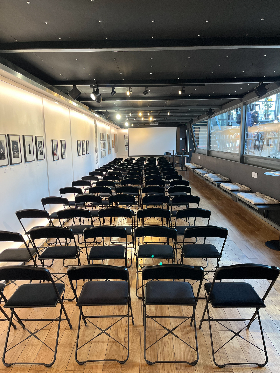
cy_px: 186
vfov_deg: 67.3
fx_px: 280
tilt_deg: -11.2
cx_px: 140
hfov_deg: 53.1
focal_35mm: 26
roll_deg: +2.5
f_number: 1.6
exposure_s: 1/100
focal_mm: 5.1
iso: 125
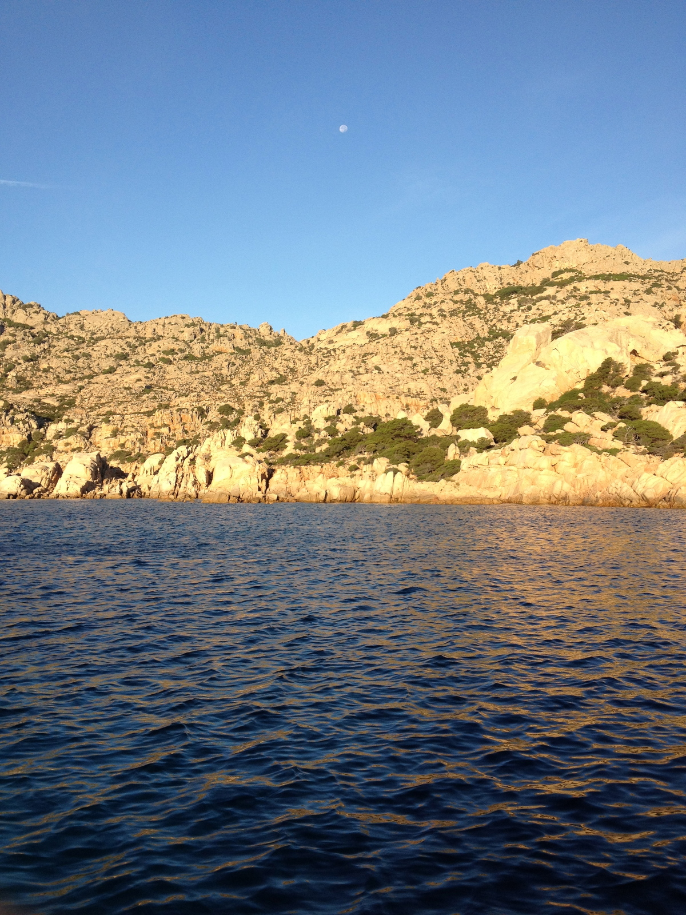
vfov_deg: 52.6
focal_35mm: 35
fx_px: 925
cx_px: 343
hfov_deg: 40.7
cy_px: 458
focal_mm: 4.28
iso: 64
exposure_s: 1/968
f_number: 2.4
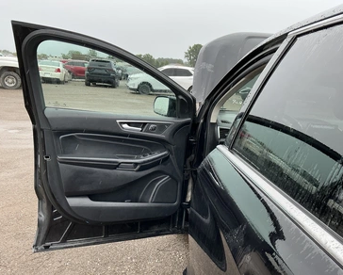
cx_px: 185
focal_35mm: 30
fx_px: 305
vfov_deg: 48.6
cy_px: 140
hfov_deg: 58.6
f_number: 1.8
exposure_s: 1/122
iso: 25
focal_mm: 3
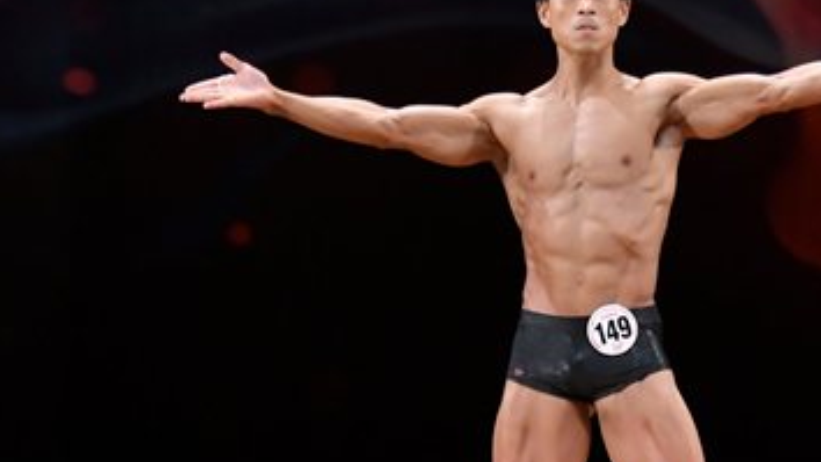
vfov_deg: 2.6
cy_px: 351
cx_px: 616
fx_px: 10078
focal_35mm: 463
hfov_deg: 4.7
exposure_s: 1/400
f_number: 5.6
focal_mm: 135
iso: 3200
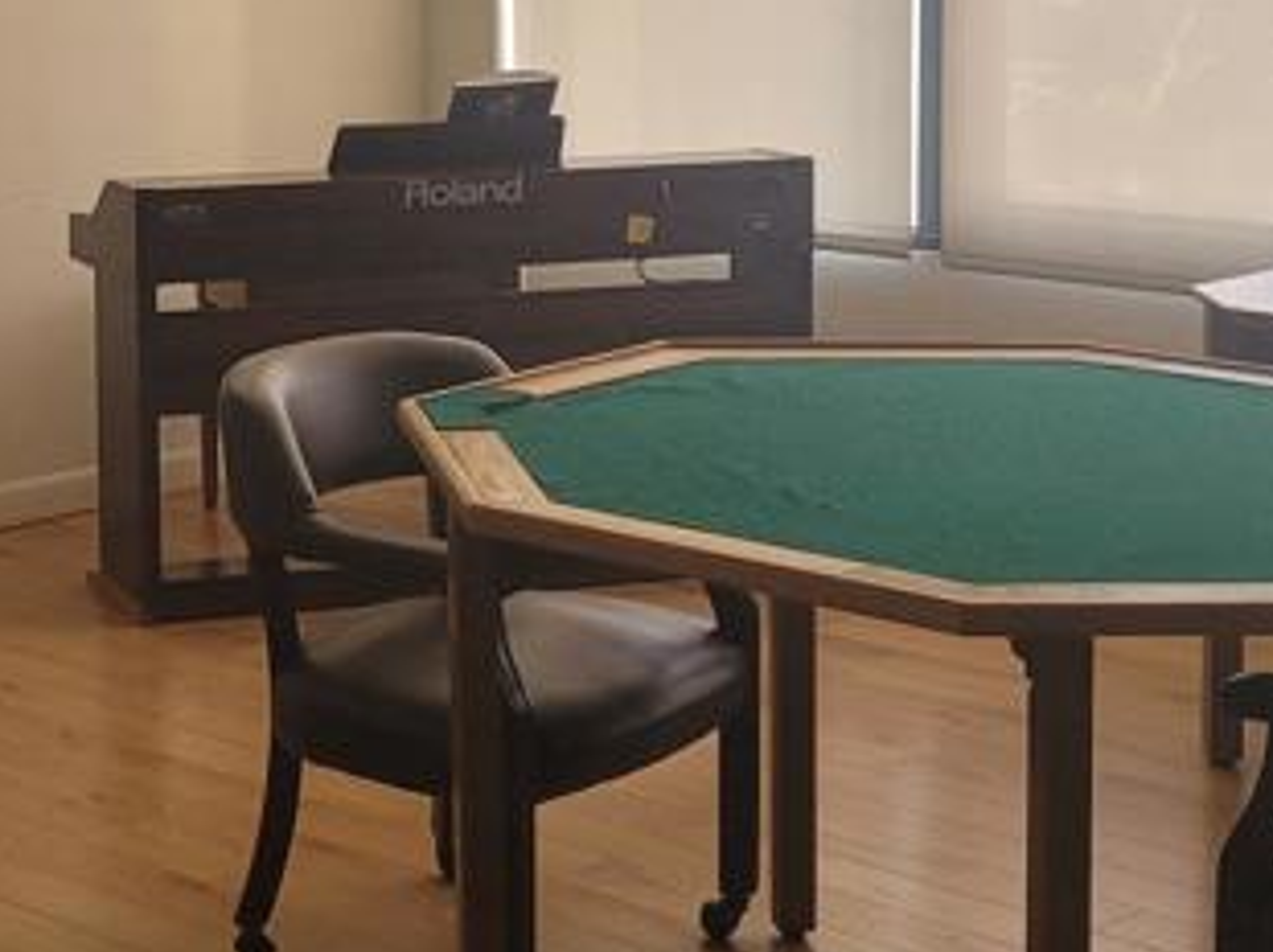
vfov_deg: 17.0
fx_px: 3160
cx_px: 53
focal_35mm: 86
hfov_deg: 22.1
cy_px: 181
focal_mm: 5.4
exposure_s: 1/60
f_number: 1.8
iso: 200
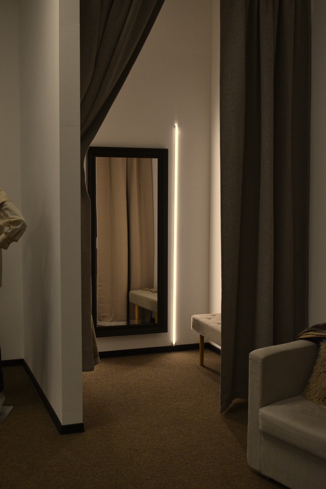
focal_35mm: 46
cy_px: 244
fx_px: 632
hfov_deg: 28.9
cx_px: 163
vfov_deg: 42.3
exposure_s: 1/200
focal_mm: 31
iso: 800
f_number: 6.3
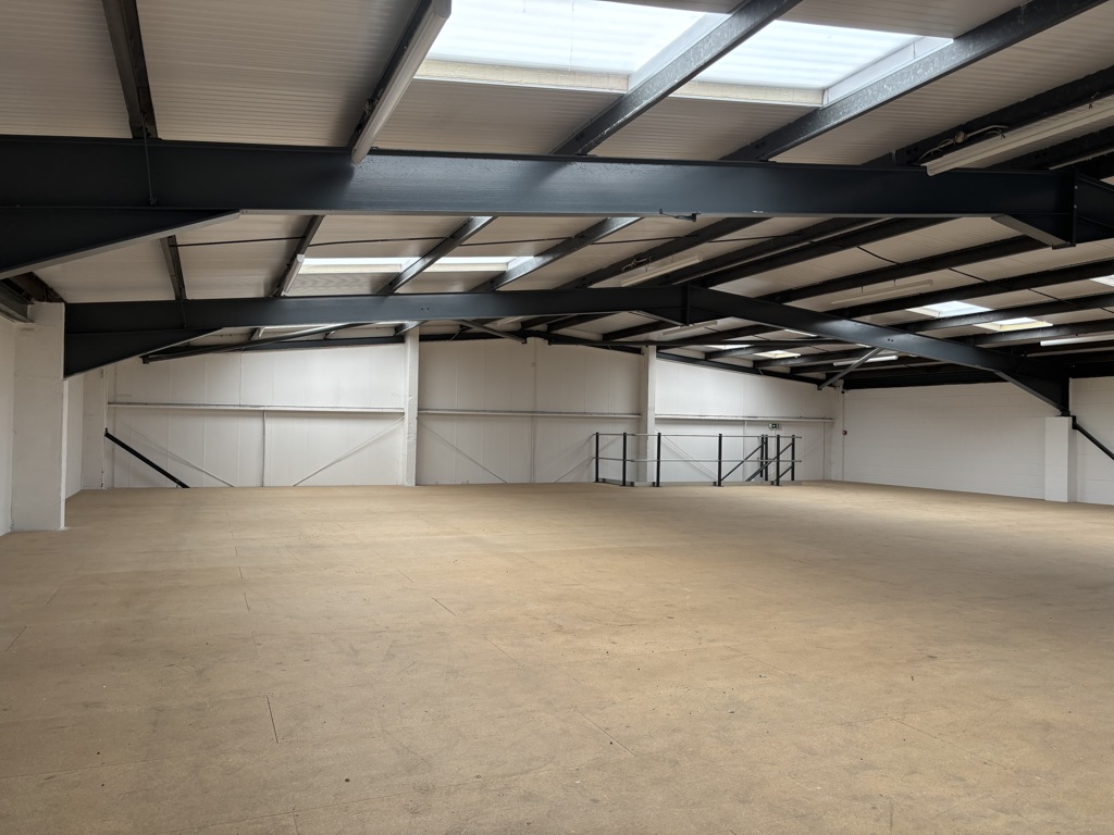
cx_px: 557
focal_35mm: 26
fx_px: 837
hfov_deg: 67.3
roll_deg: -0.5
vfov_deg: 53.1
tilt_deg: +0.2
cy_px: 418
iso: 64
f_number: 1.6
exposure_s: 1/121
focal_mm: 5.96
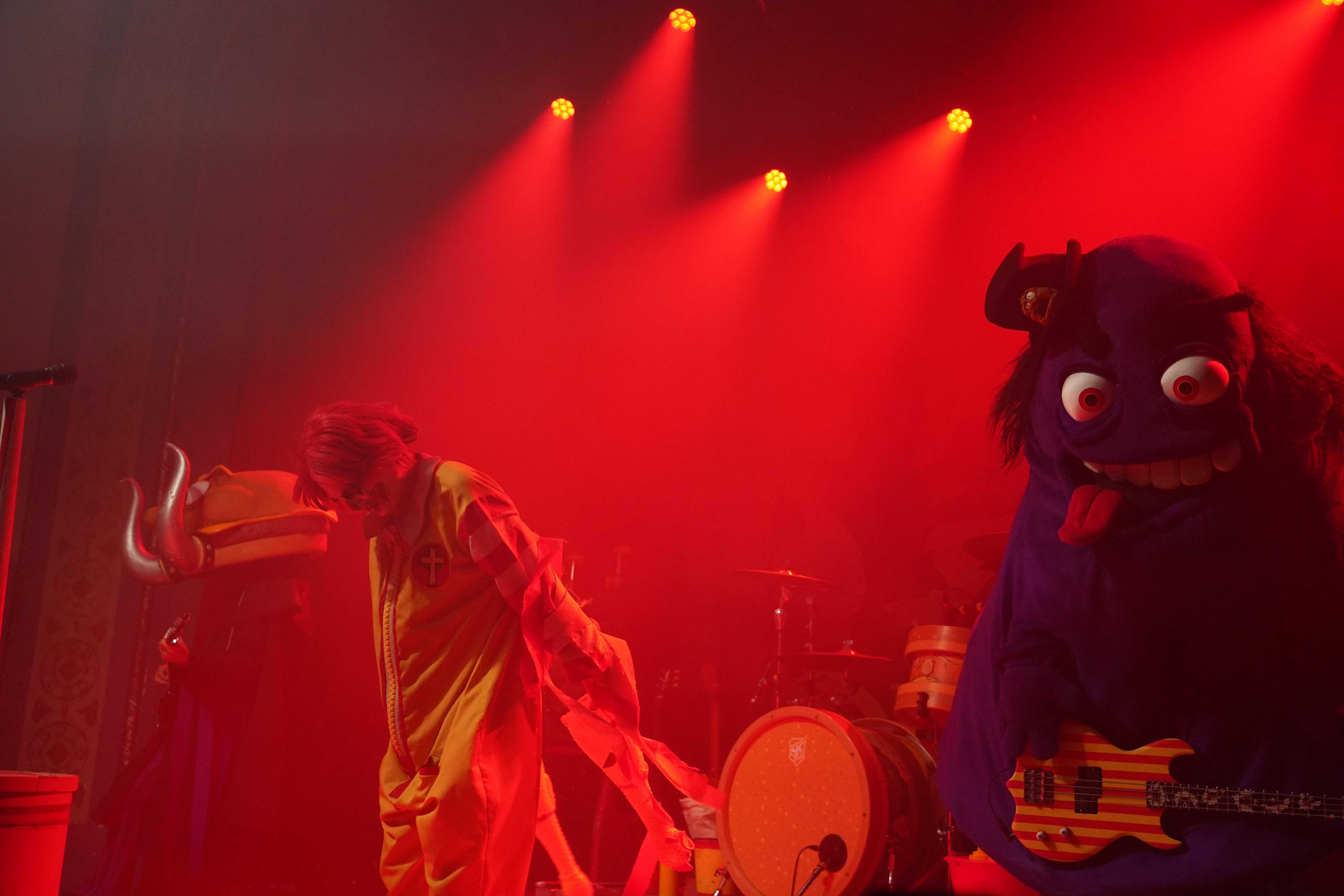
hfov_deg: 49.6
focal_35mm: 39
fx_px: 1456
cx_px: 672
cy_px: 448
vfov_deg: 34.2
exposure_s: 1/160
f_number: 4
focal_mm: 39
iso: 4000
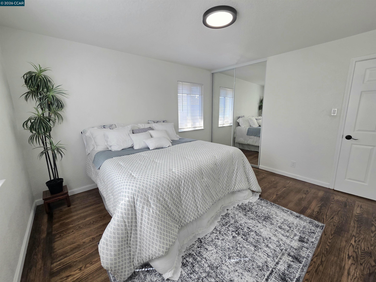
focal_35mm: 13
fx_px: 141
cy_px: 141
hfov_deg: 106.2
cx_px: 188
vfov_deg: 89.9
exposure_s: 1/120
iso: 64
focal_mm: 2.2
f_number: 2.2
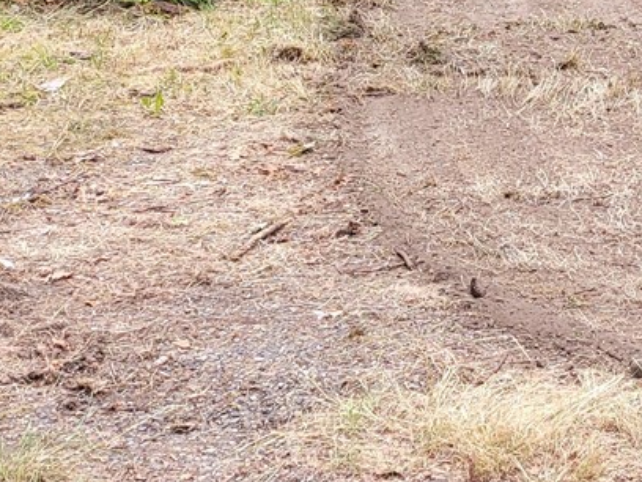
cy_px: -154
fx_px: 1892
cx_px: 876
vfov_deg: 13.9
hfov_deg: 17.8
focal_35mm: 102
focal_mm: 5.4
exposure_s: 1/120
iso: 64
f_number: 1.8
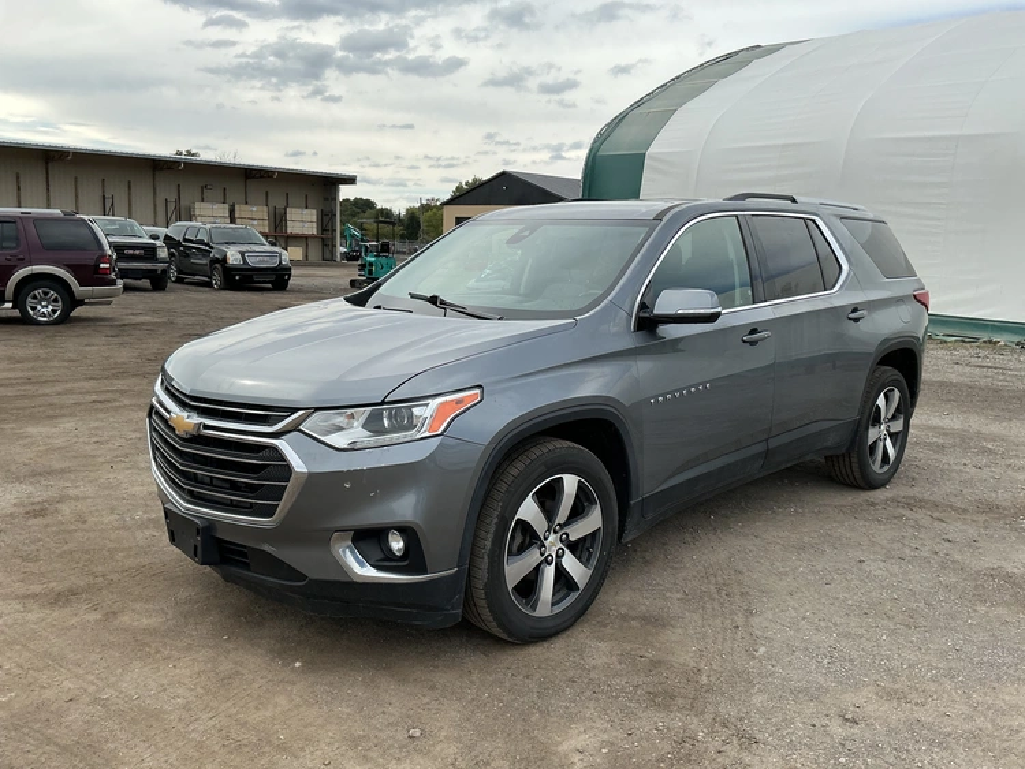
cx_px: 512
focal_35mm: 28
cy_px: 384
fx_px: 829
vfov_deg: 49.8
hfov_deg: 63.4
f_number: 1.8
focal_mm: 3
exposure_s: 1/1279
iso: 25
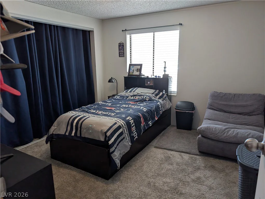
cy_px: 100
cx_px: 132
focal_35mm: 24
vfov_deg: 56.9
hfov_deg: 71.5
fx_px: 184
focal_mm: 6.9
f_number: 1.68
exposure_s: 1/52.9
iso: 56
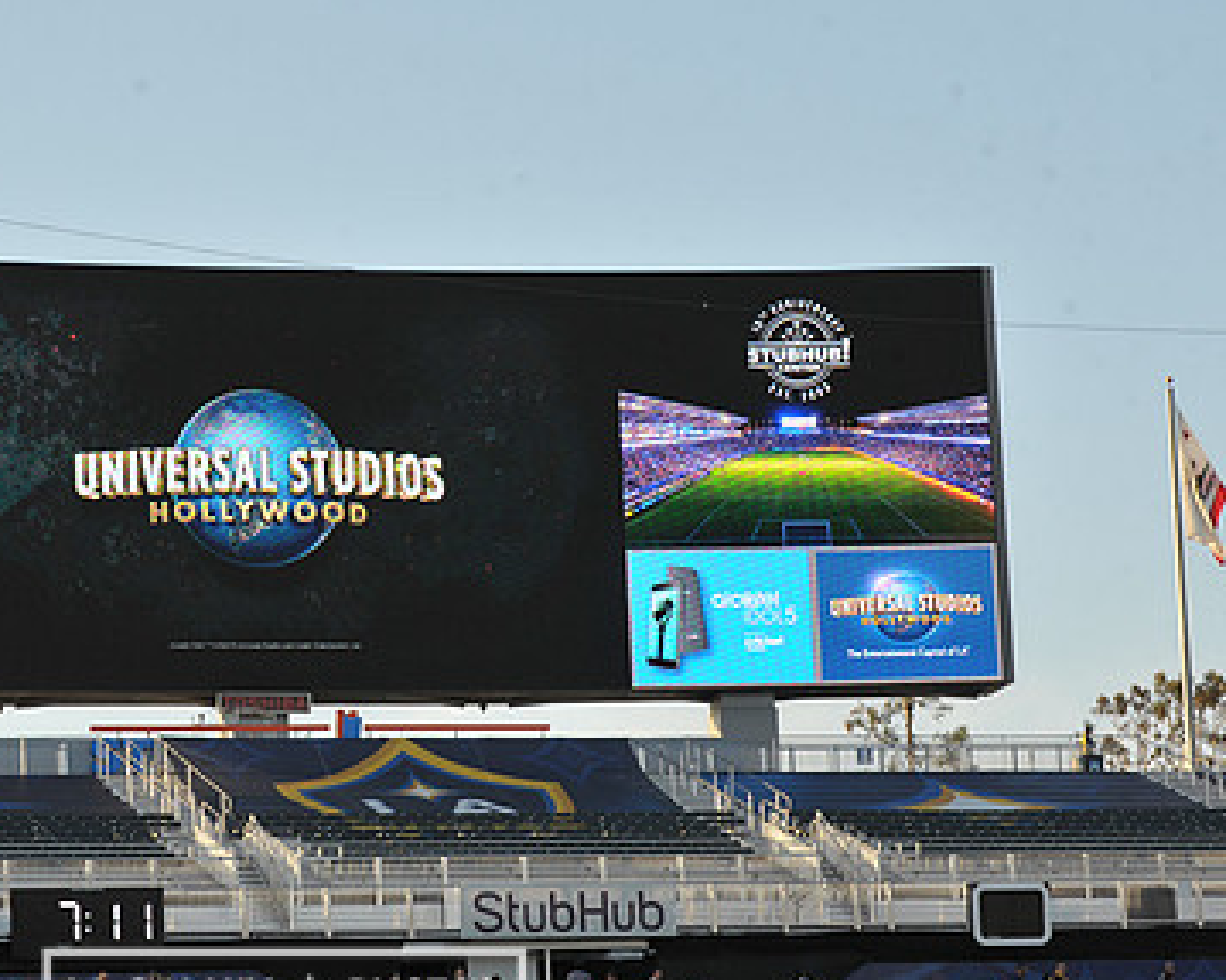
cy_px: 481
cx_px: 283
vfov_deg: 9.7
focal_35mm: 159
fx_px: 5768
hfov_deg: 12.1
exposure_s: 1/400
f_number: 10
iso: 400
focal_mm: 105
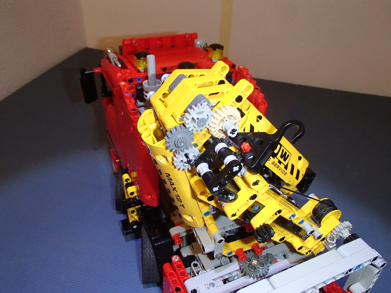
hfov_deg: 63.4
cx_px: 196
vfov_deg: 49.7
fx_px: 316
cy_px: 146
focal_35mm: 28
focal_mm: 5
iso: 400
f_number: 3.9
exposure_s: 1/30
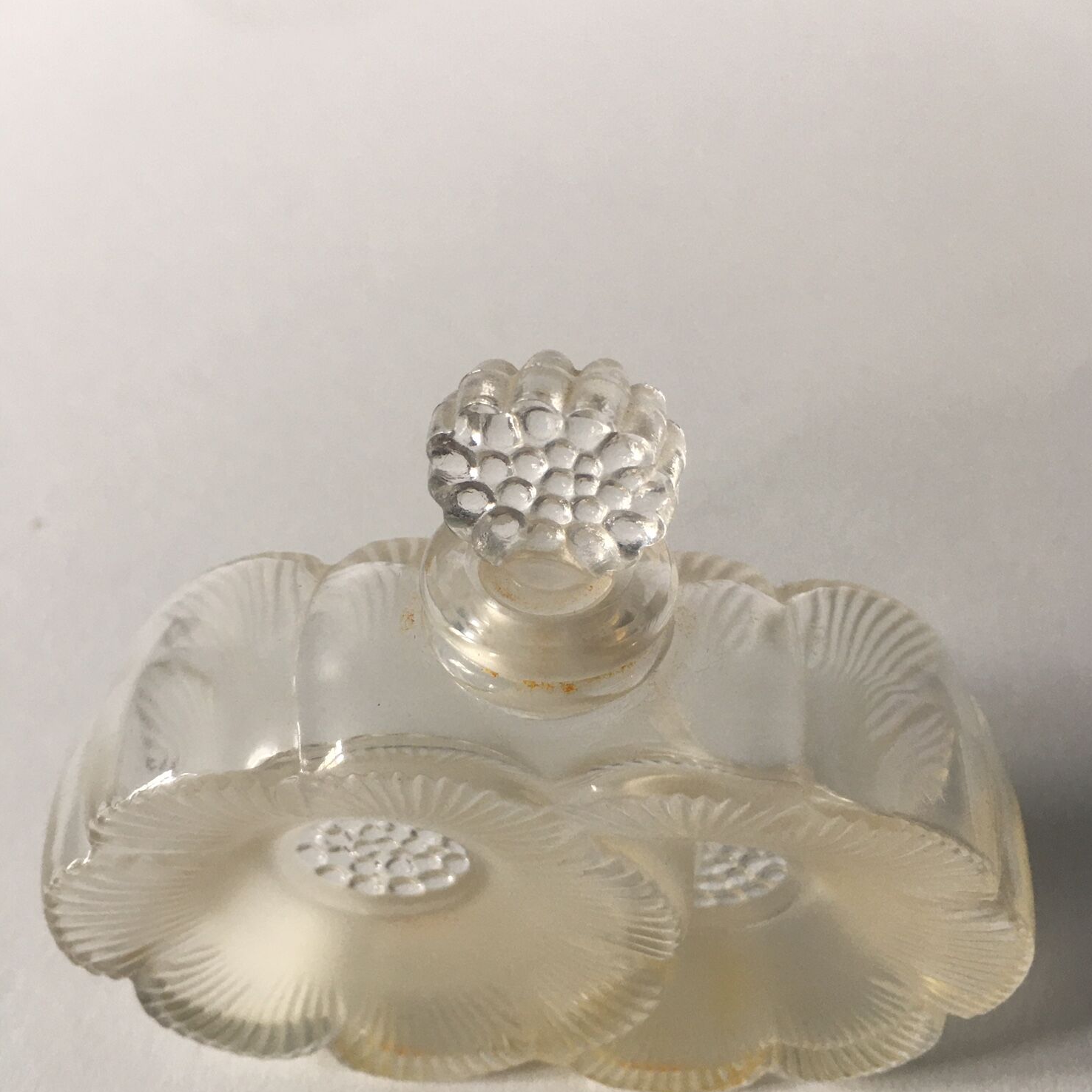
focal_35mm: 35
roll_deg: -2.0
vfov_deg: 47.2
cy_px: 579
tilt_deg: -44.3
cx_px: 558
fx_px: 1249
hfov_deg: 47.2
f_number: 2.2
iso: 32
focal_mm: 4.15
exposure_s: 1/17
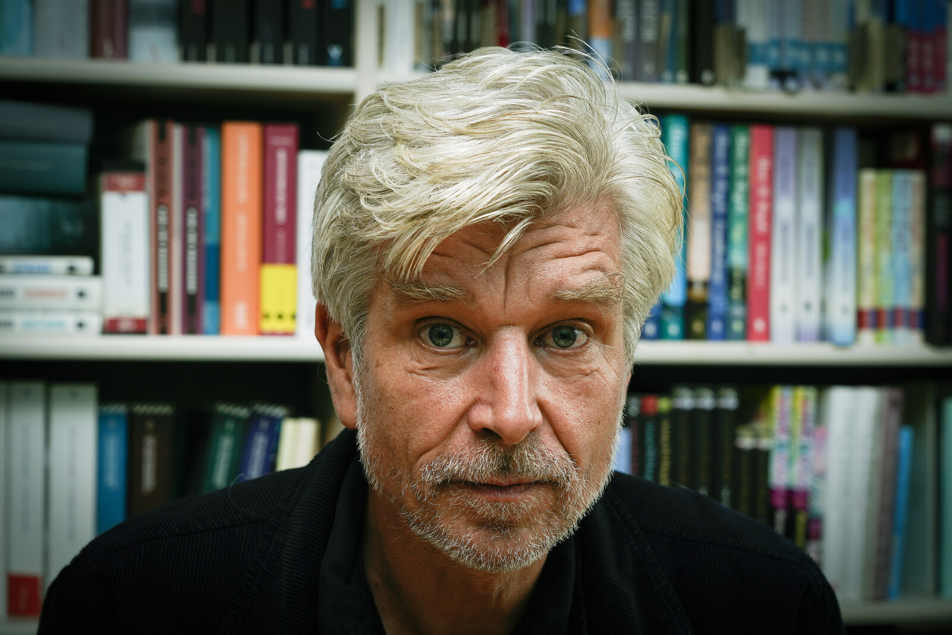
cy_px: 318
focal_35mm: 85
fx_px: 2248
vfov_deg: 16.1
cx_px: 476
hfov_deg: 23.9
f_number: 6.7
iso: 400
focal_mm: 85
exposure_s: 1/90
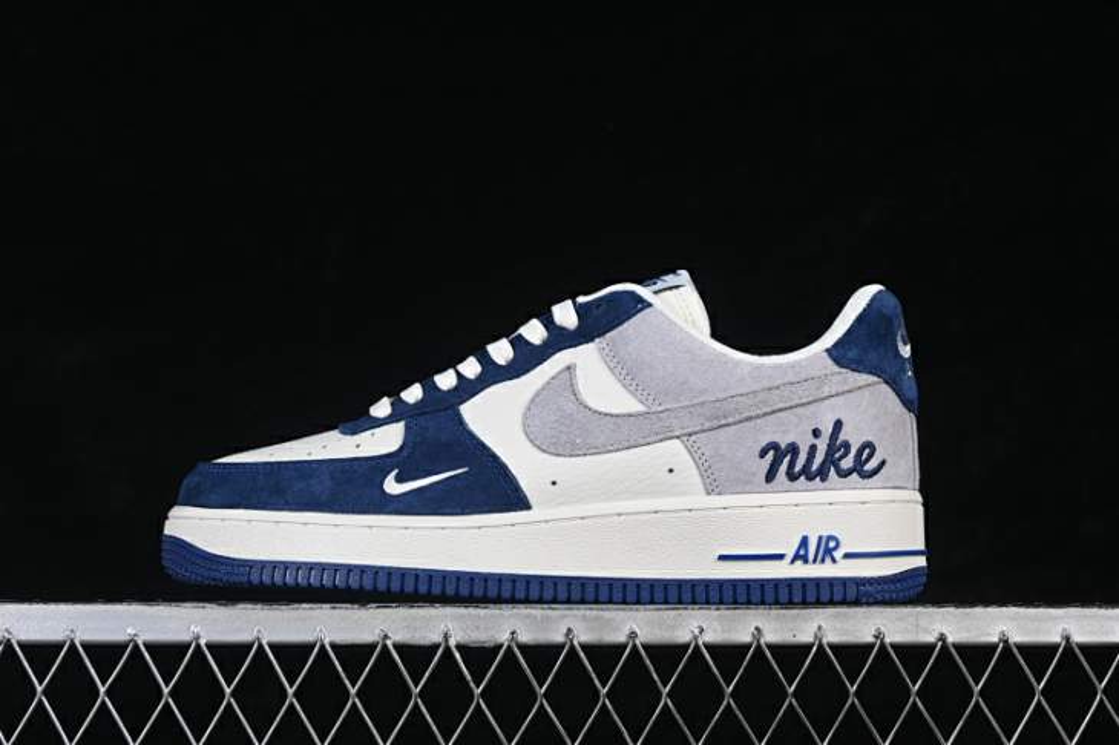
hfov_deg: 27.0
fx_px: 2330
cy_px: 372
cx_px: 560
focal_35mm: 75
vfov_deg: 18.2
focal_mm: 50
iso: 160
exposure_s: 1/80
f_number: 8
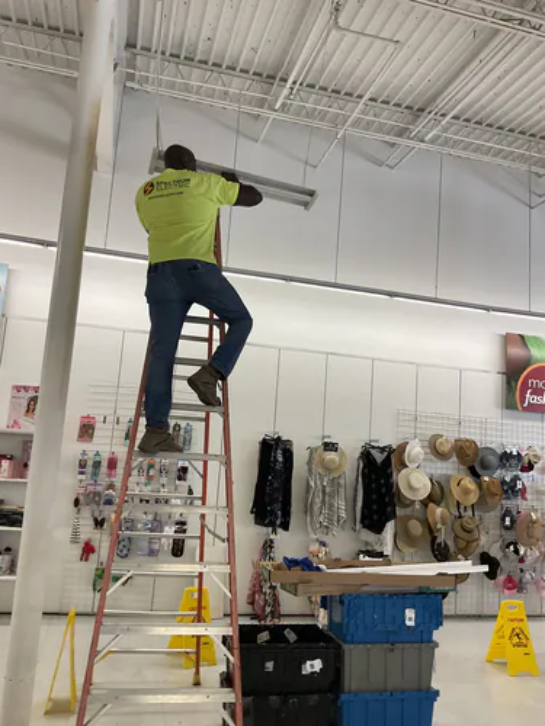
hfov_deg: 48.2
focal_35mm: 29
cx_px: 272
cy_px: 363
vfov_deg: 61.7
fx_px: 609
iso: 125
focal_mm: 3
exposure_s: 1/60
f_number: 1.8
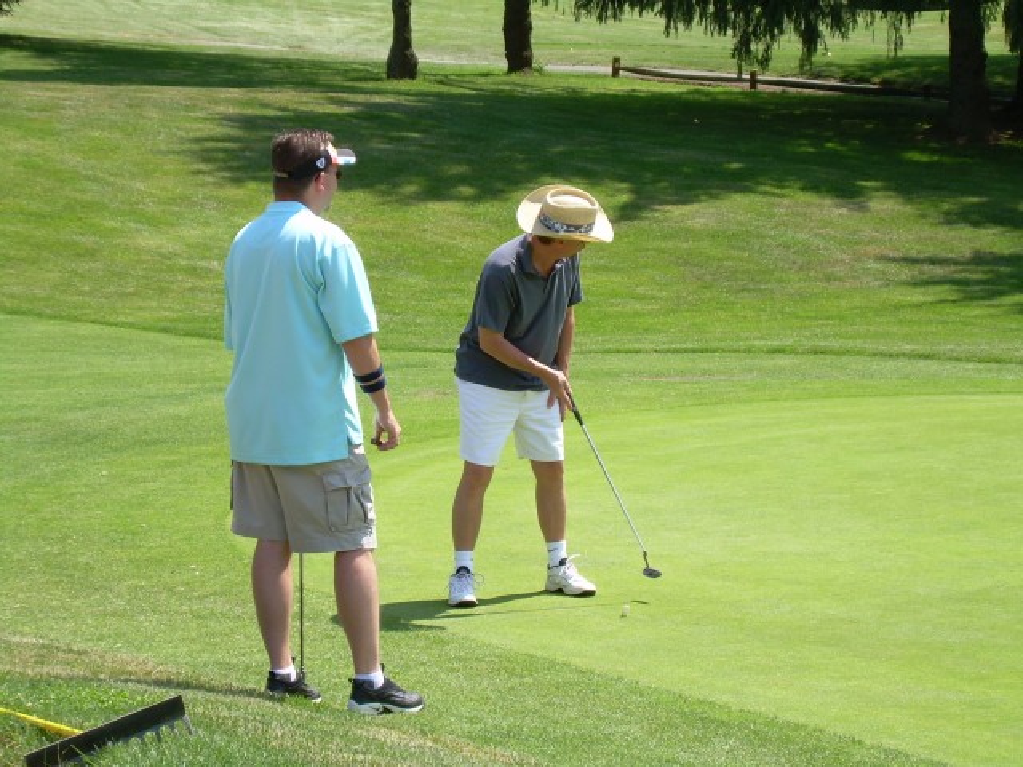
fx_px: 3251
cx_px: 512
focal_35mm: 110
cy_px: 384
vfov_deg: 13.5
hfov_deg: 17.9
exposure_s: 1/210
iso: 50
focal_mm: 18.9
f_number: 4.9
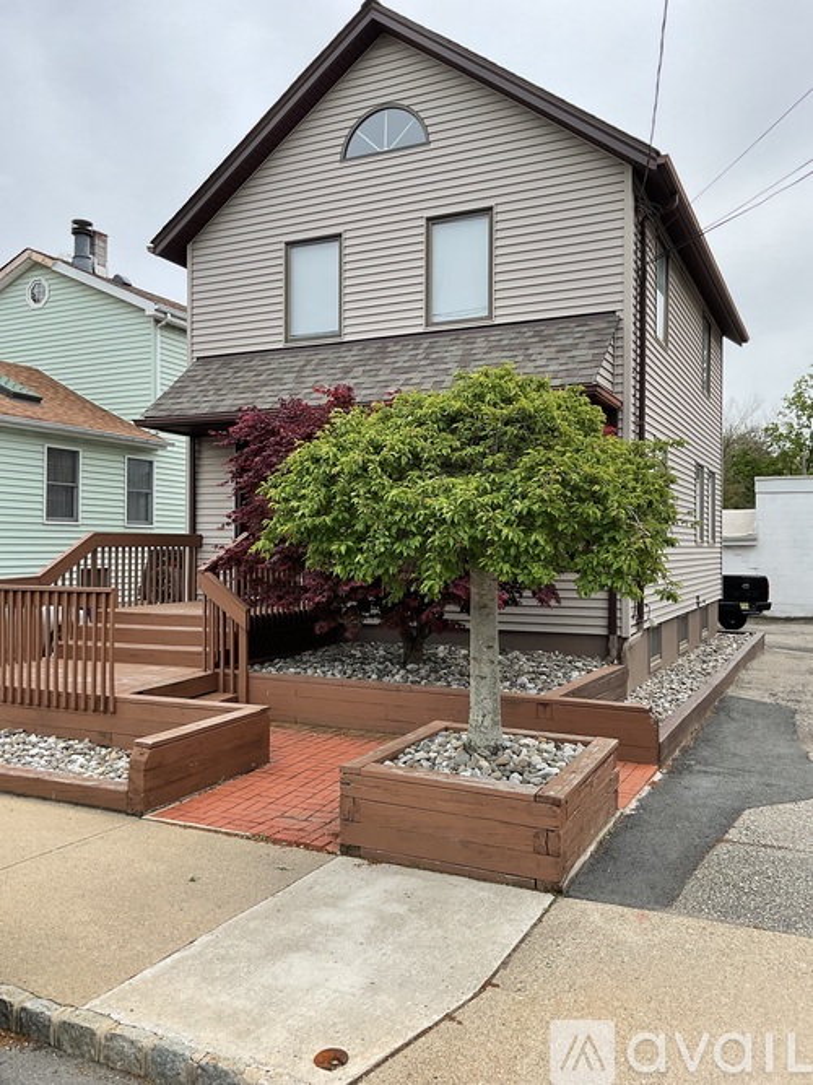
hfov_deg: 48.2
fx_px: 908
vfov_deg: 61.7
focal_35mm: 29
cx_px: 406
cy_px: 542
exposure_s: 1/978
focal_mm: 3
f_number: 1.8
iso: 16
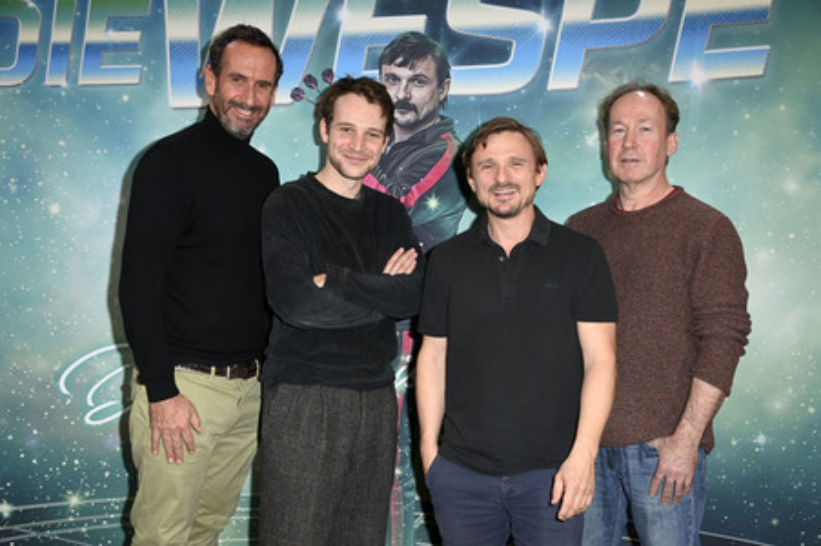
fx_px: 1094
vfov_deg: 28.0
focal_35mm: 48
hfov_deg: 41.1
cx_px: 410
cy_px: 273
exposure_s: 1/250
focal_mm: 48
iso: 500
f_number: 5.6
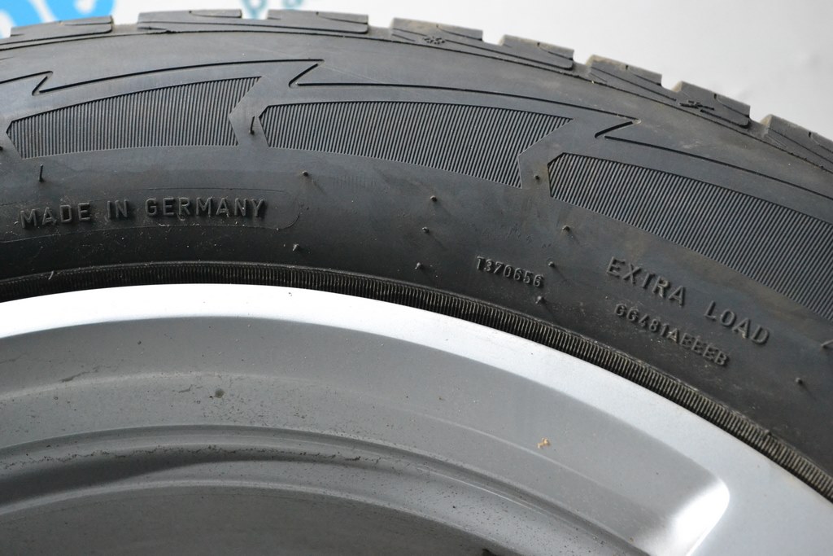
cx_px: 416
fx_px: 1458
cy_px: 278
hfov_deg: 31.9
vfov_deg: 21.6
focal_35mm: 63
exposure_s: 1/200
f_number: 5.3
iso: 3200
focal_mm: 42
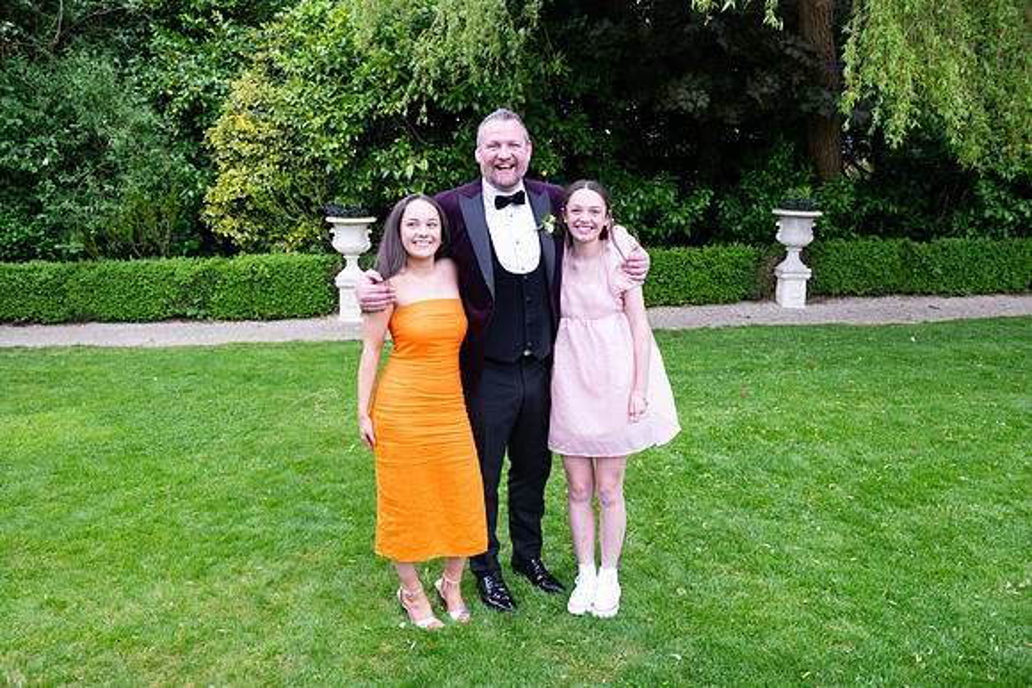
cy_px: 344
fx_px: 889
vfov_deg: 42.3
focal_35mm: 31
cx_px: 516
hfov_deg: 60.3
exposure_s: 1/200
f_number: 5
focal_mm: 31
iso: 400
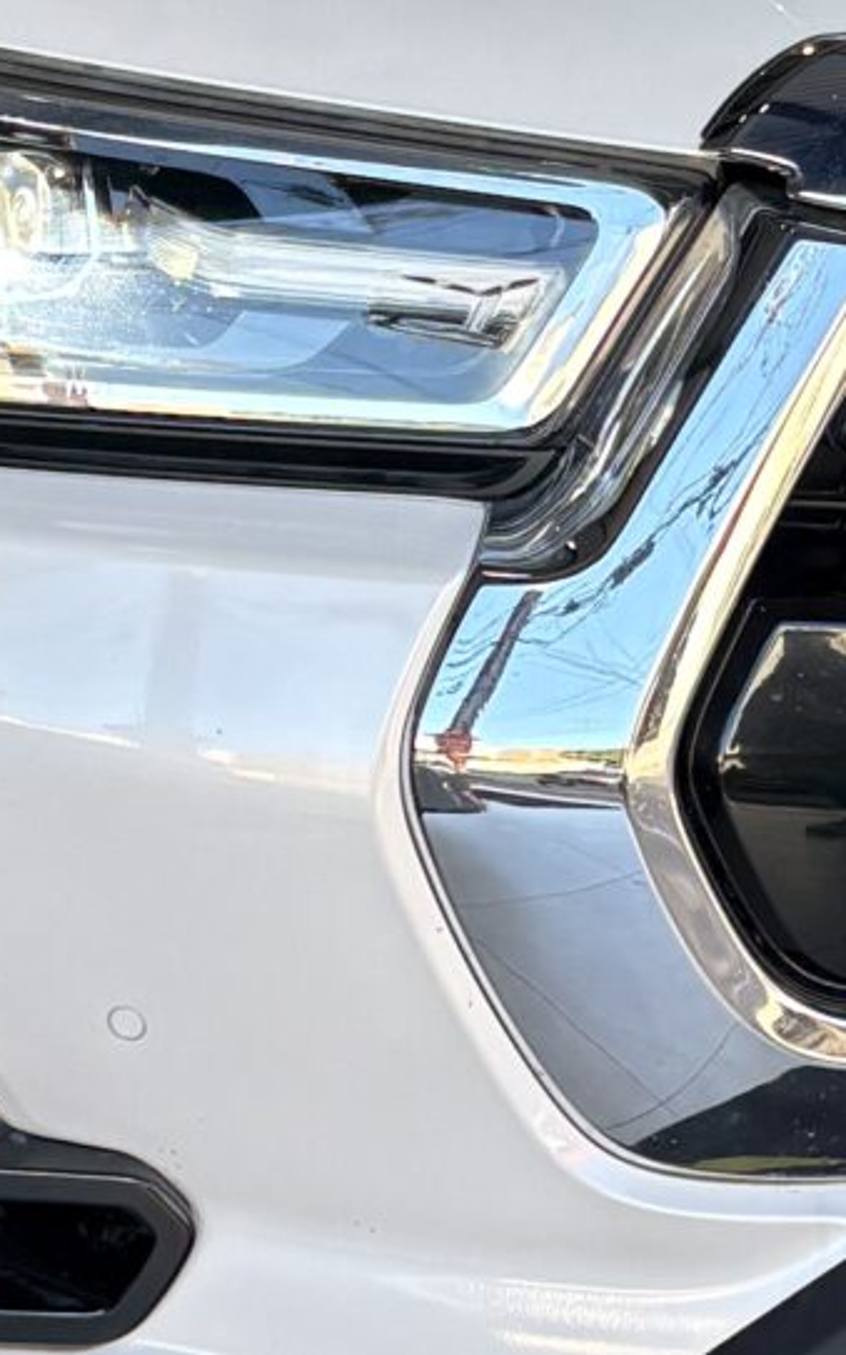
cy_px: 474
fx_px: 4800
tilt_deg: -13.7
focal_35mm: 130
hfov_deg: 10.0
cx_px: 766
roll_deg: +0.1
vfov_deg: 16.0
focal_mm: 5.96
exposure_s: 1/236
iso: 50
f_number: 1.6
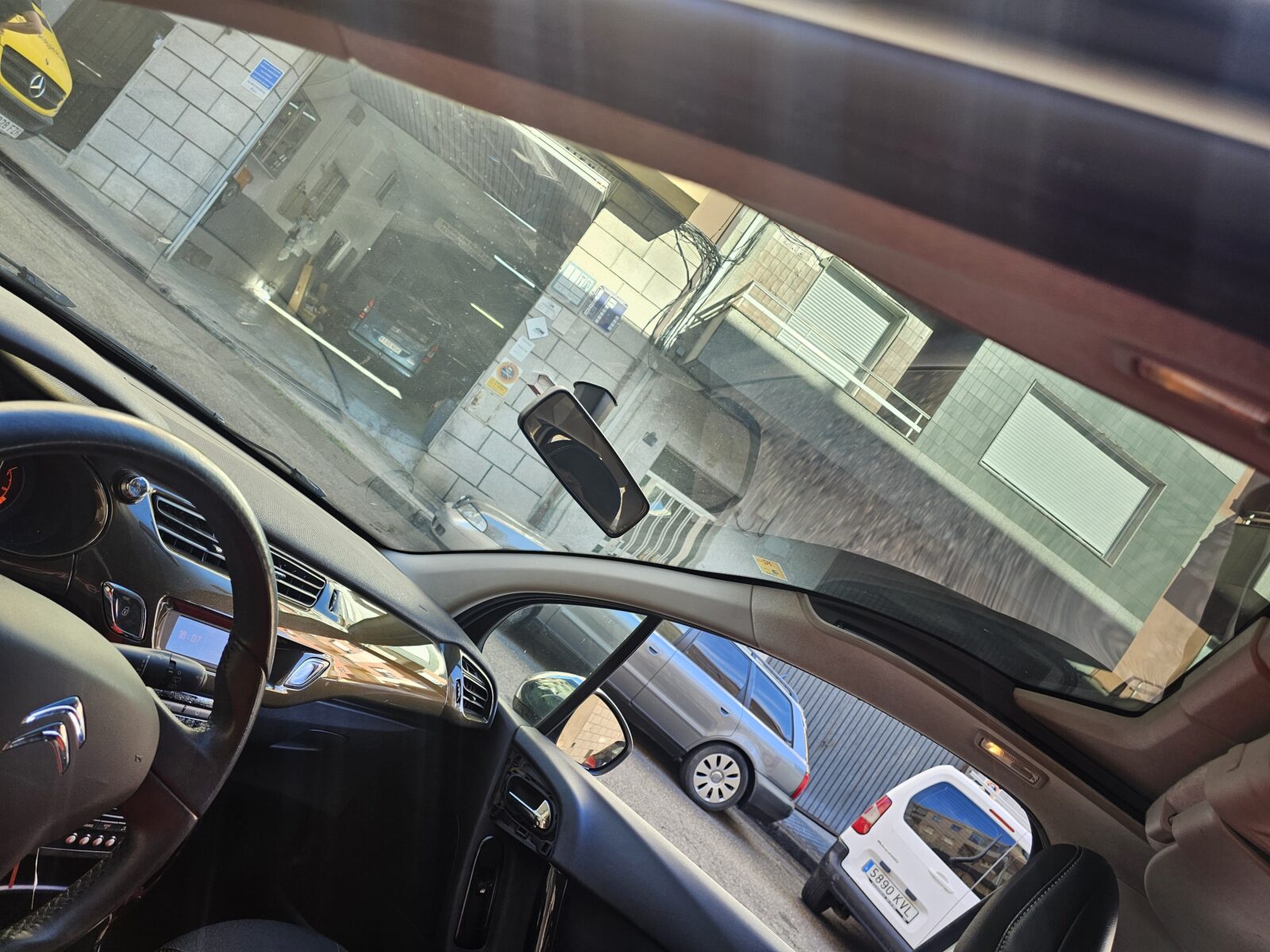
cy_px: 476
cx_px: 635
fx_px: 844
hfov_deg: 73.9
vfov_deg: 58.9
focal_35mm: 23
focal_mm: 6.3
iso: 32
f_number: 1.7
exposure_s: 1/100
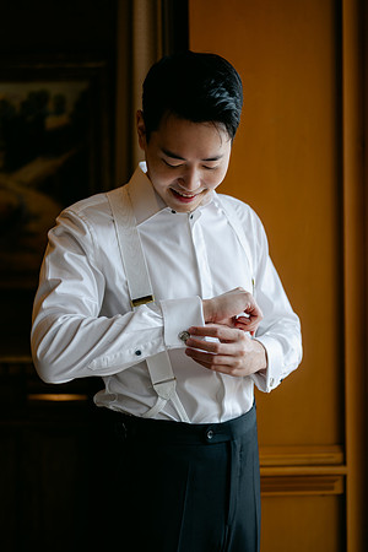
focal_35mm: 50
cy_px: 276
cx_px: 184
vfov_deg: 39.6
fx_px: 767
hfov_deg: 27.0
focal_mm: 50
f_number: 1.8
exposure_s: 1/125
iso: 64
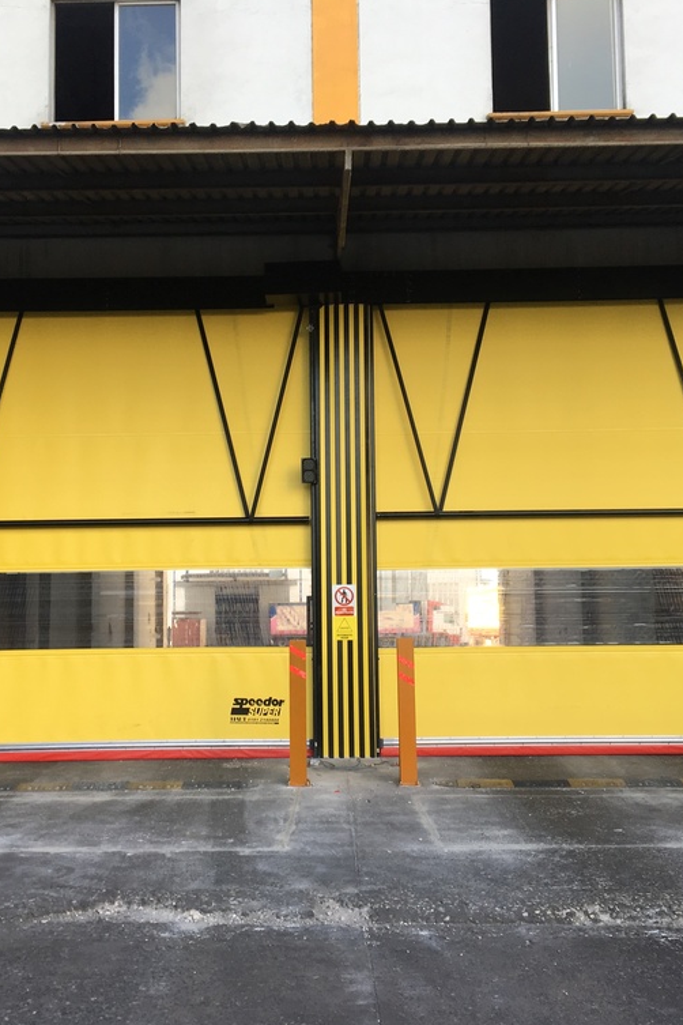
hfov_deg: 32.6
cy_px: 516
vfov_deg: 47.4
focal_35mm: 41
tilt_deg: +5.2
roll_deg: +0.6
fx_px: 1167
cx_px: 312
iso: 25
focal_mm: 4.15
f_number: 2.2
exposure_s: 1/208
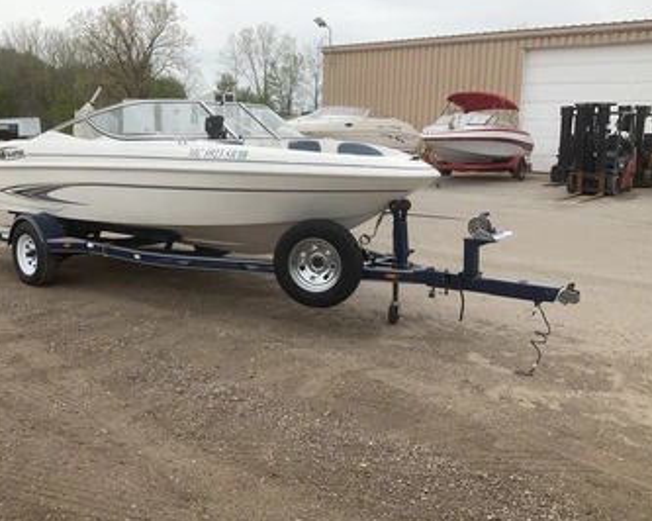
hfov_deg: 52.7
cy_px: 237
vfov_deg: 43.3
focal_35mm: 34
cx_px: 282
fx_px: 656
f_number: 1.8
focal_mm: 3
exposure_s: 1/1675
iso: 25
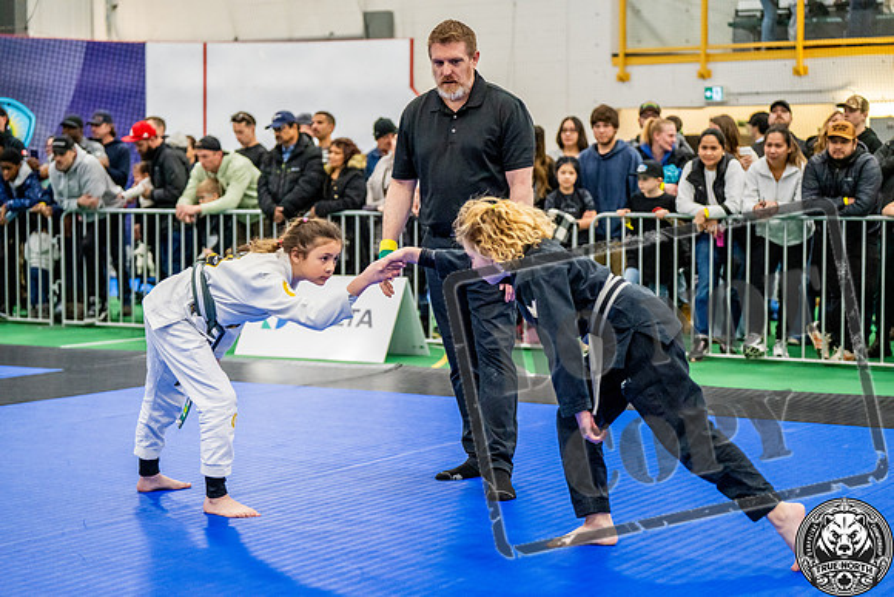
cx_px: 447
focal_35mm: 70
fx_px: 1739
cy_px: 298
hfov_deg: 28.8
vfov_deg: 19.5
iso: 5000
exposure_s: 1/500
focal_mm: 70
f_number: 2.8
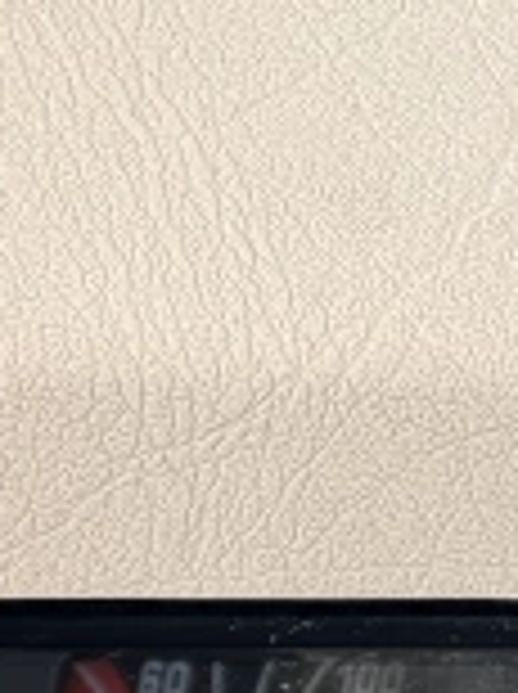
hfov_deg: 8.8
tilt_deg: -35.9
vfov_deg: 15.5
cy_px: 684
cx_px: -1221
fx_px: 2501
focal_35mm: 125
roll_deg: -1.7
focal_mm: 6.76
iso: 80
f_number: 1.78
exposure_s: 1/1410
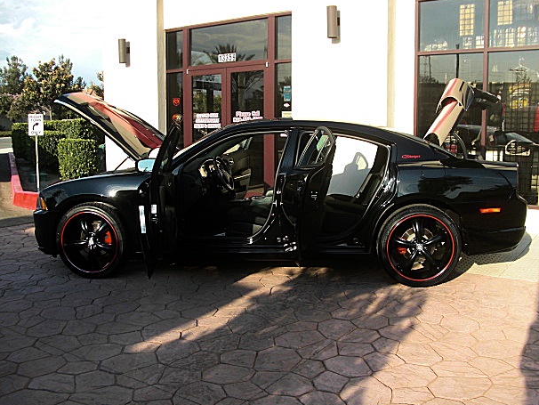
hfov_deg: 48.9
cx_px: 284
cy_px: 212
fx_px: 592
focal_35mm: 38
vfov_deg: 37.7
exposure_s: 1/320
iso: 50
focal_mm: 6.3
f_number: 2.8
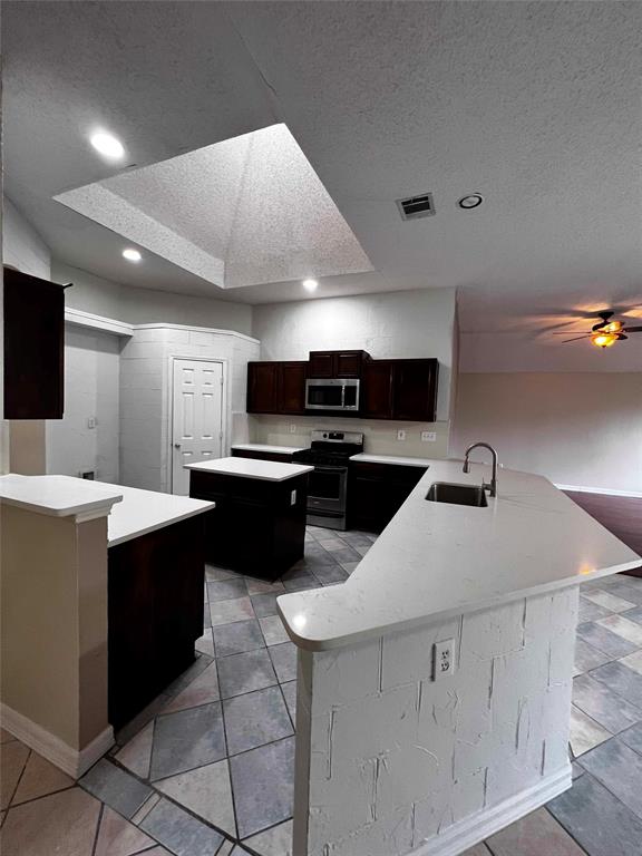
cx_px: 321
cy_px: 428
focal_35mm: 13
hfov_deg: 89.9
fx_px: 321
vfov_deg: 106.2
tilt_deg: -3.9
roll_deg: -2.5
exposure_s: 1/60
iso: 250
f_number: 1.8
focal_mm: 1.57
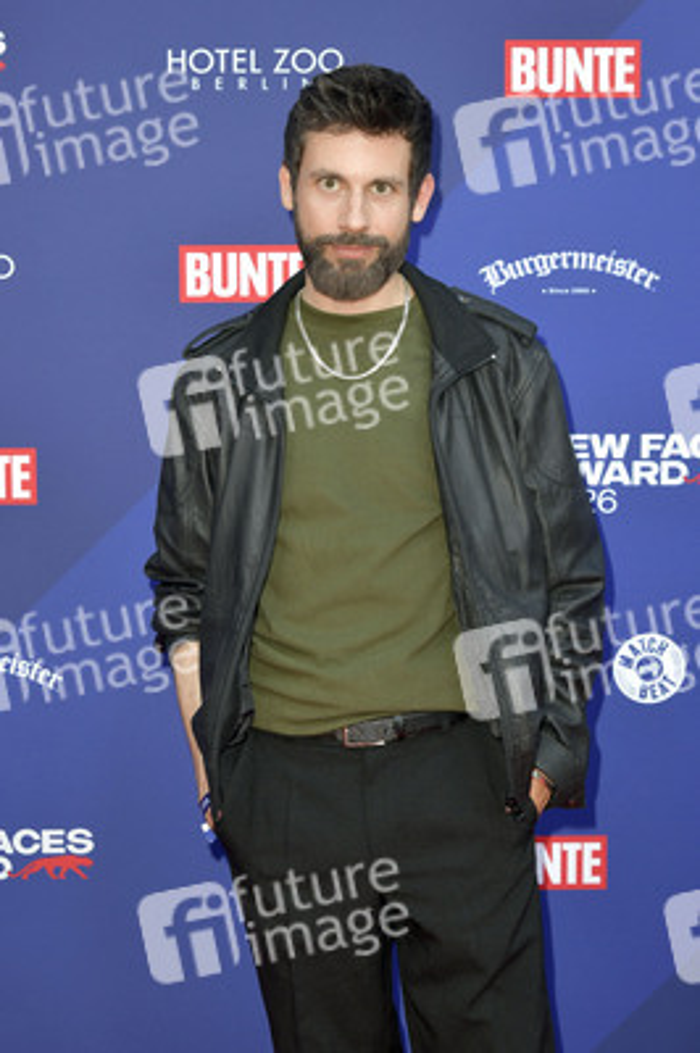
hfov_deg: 21.9
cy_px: 526
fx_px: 1811
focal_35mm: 62
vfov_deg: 32.4
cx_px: 350
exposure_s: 1/200
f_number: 6.3
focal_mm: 62
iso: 640
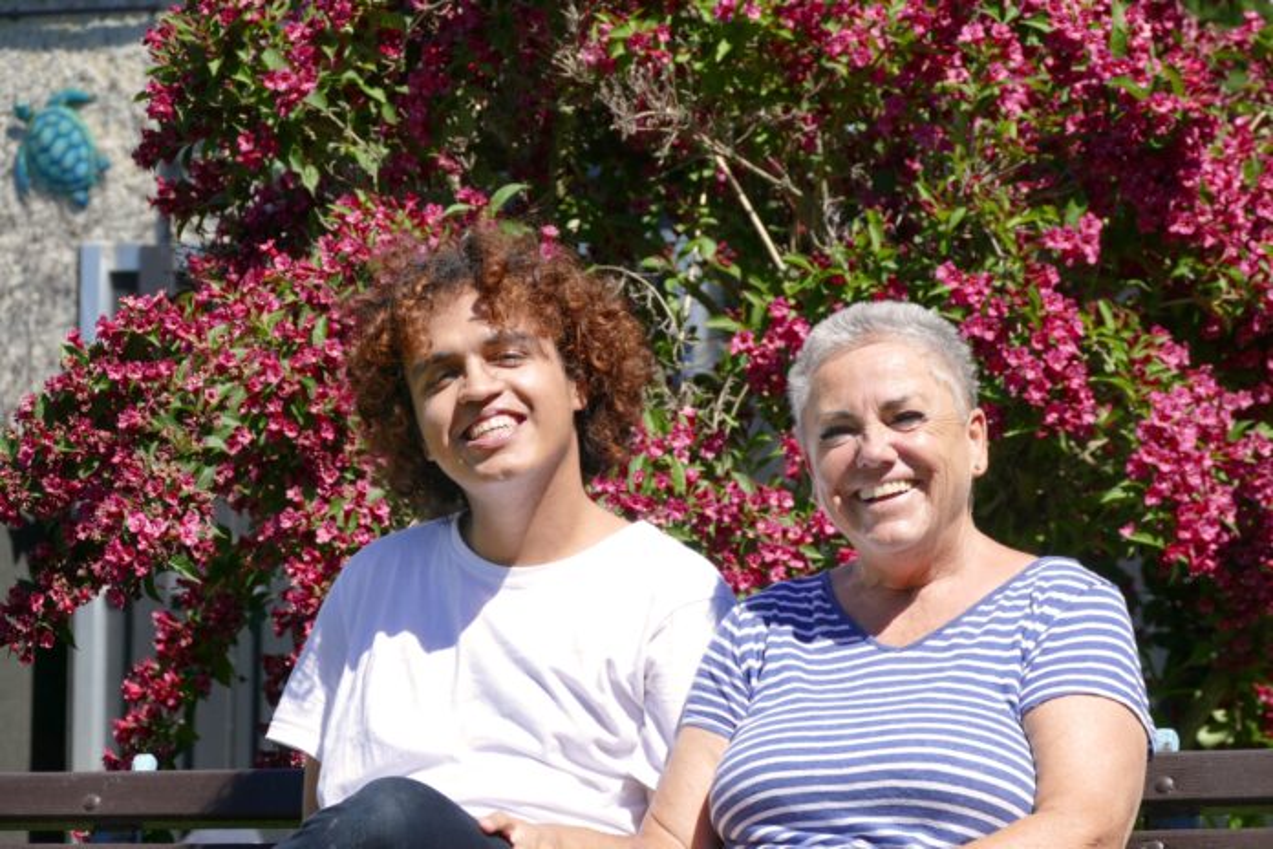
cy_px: 424
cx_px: 636
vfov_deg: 8.1
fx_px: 6011
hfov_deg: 12.1
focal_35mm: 170
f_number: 4
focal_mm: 61.93
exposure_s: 1/1000
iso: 125
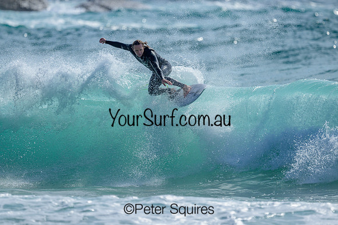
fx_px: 7513
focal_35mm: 800
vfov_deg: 1.7
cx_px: 169
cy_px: 112
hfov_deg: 2.6
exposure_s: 1/2000
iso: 140
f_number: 6.3
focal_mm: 800
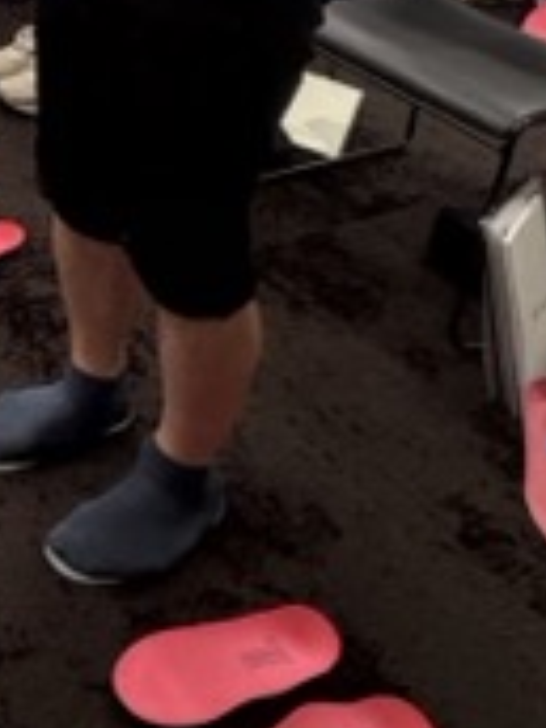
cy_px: -199
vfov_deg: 30.0
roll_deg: +0.3
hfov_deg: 21.8
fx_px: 1094
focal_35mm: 52
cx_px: -334
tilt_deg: -14.4
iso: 320
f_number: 2.2
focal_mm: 2.22
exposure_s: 1/81
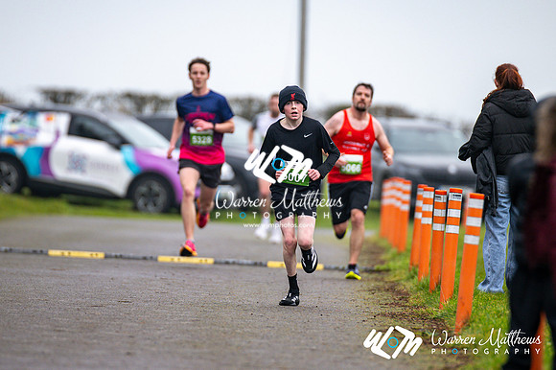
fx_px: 6946
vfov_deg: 3.1
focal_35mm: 450
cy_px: 185
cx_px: 278
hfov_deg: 4.6
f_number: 2.8
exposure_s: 1/1600
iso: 280
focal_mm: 300
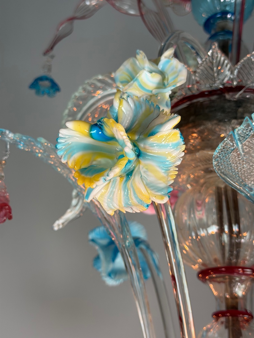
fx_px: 470
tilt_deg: +21.8
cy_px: 169
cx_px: 127
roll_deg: -3.6
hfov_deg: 30.3
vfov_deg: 39.7
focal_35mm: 48
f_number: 1.78
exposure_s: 1/50
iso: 64
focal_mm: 6.76
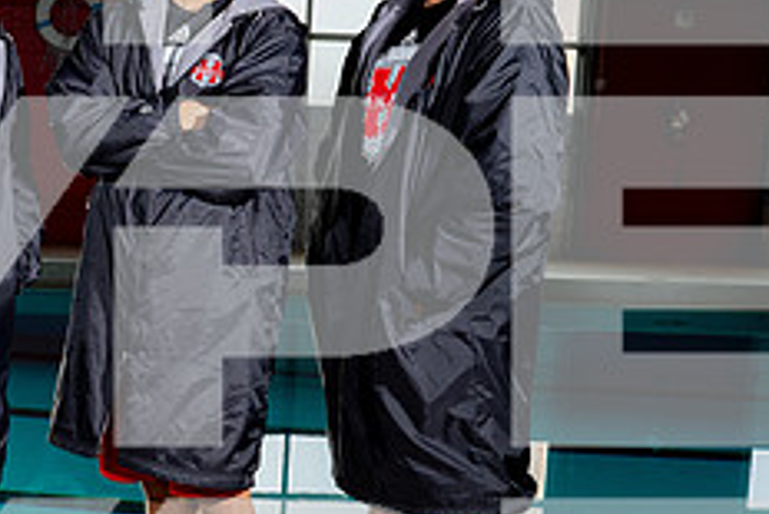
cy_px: 274
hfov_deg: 27.6
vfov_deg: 19.5
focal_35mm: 70
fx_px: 1496
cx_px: 50
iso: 1000
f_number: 8
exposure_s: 1/250
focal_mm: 28
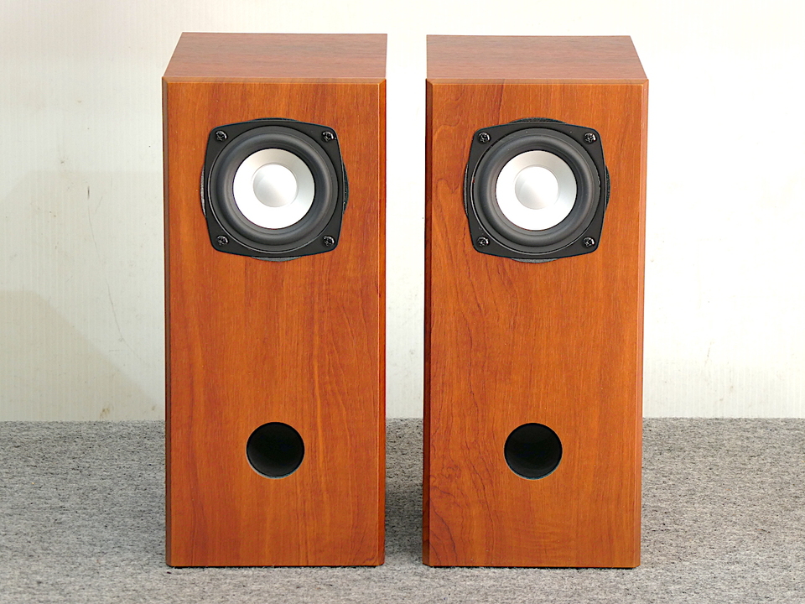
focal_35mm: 151
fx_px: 3512
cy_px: 302
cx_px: 402
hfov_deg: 13.1
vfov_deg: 9.8
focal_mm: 27.1
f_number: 5.4
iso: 100
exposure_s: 1/8
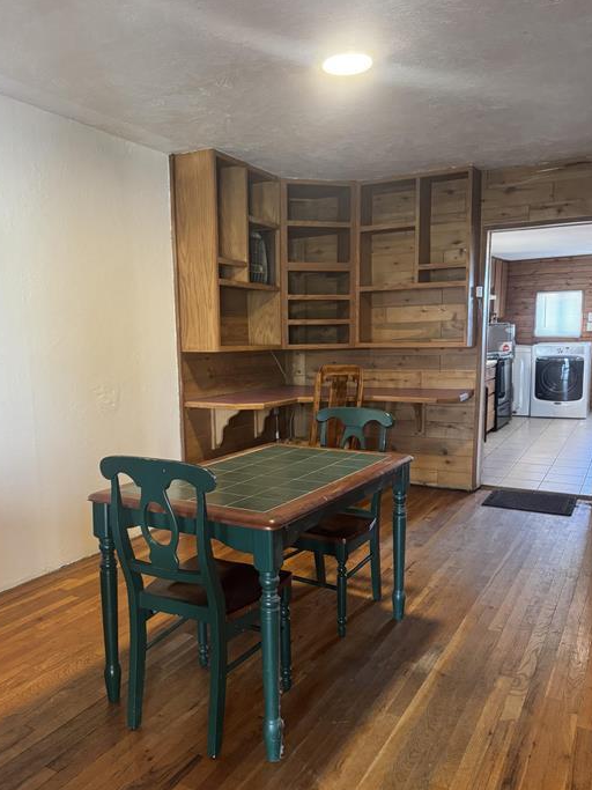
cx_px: 281
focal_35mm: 27
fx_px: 616
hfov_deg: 51.3
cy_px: 420
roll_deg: +0.7
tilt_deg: -8.2
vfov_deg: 65.3
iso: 500
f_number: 1.78
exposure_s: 1/60
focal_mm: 6.76
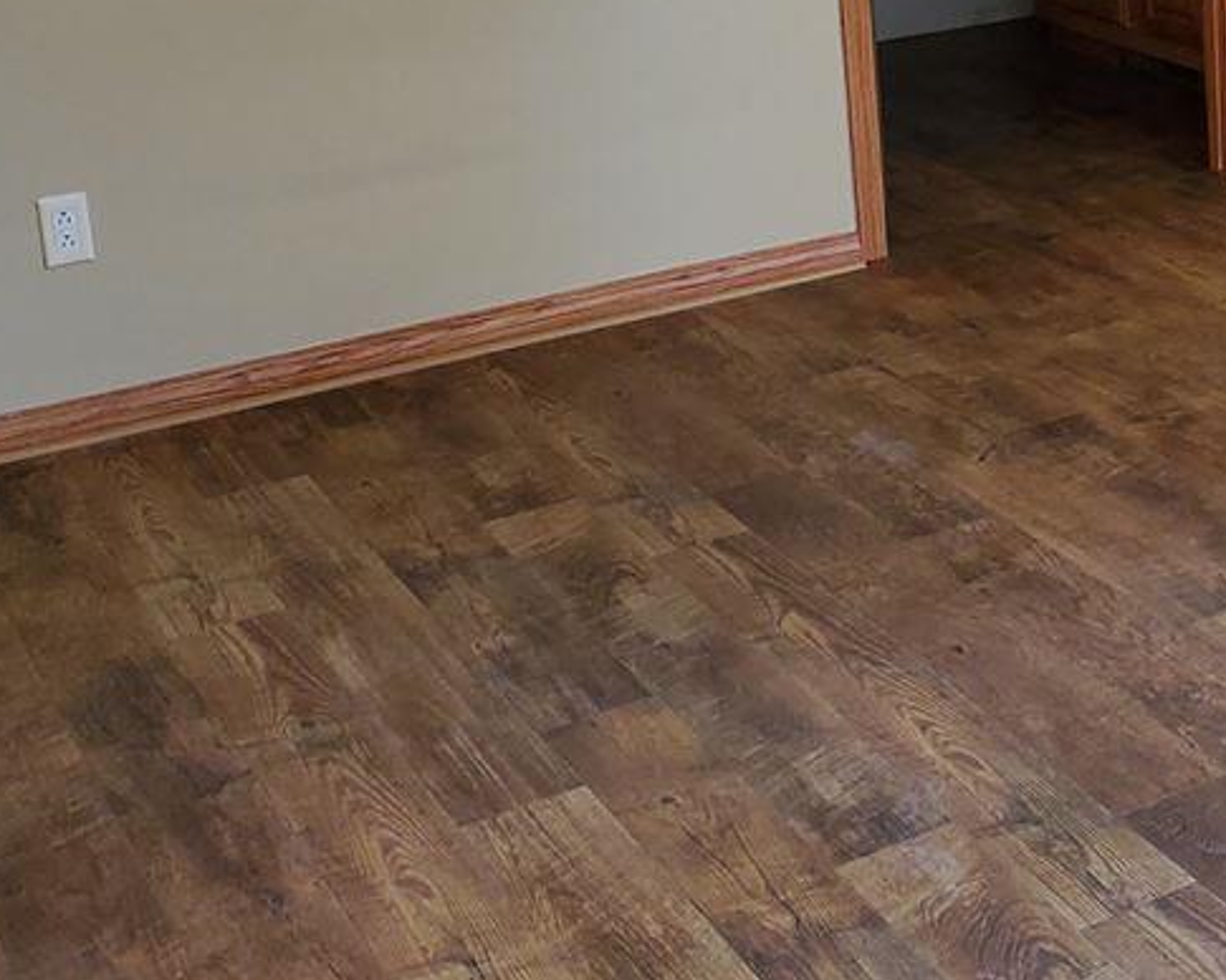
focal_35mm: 67
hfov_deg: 25.8
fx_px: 2431
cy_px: 51
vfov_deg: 22.1
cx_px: 1400
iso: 200
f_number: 2.4
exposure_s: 1/39
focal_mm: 4.3
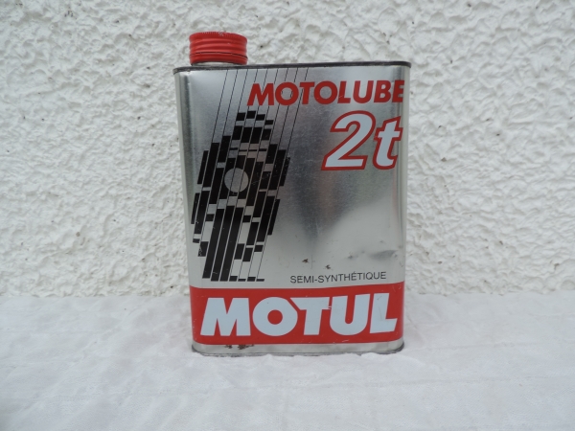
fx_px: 399
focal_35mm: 24
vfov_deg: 56.8
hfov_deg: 71.6
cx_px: 288
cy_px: 216
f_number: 3
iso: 80
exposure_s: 1/400
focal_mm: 4.3
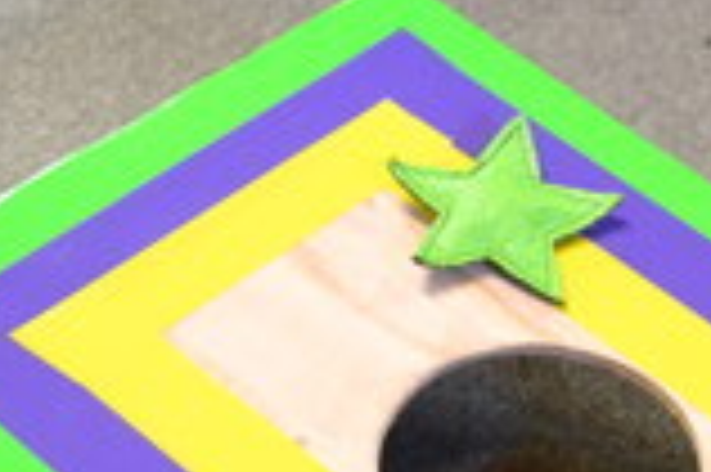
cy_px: 593
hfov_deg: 17.3
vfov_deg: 11.7
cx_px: 788
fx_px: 2249
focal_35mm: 114
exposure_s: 1/50
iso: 3200
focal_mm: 20
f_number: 3.8
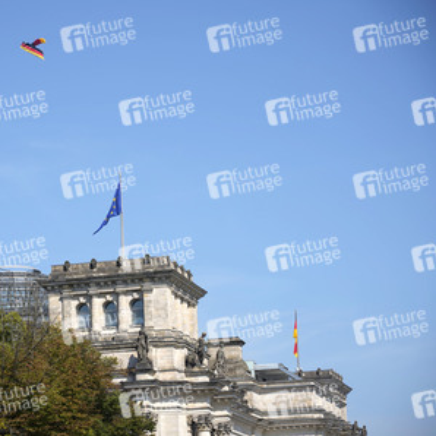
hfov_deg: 14.8
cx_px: 118
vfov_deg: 14.9
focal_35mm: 117
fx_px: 1667
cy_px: 218
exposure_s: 1/500
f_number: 5.6
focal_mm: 91
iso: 64
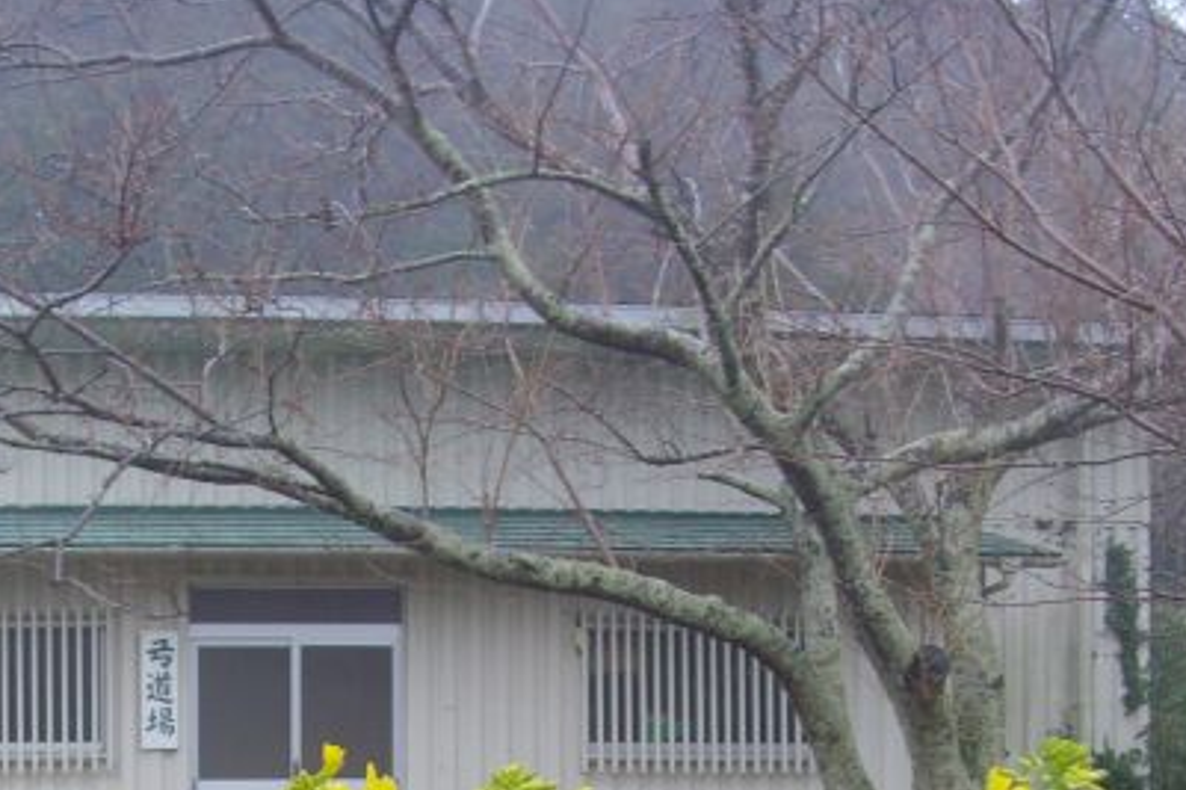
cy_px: 876
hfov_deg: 24.7
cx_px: 272
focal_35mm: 81
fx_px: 2667
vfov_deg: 16.3
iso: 100
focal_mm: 6.6
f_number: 3.5
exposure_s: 1/45
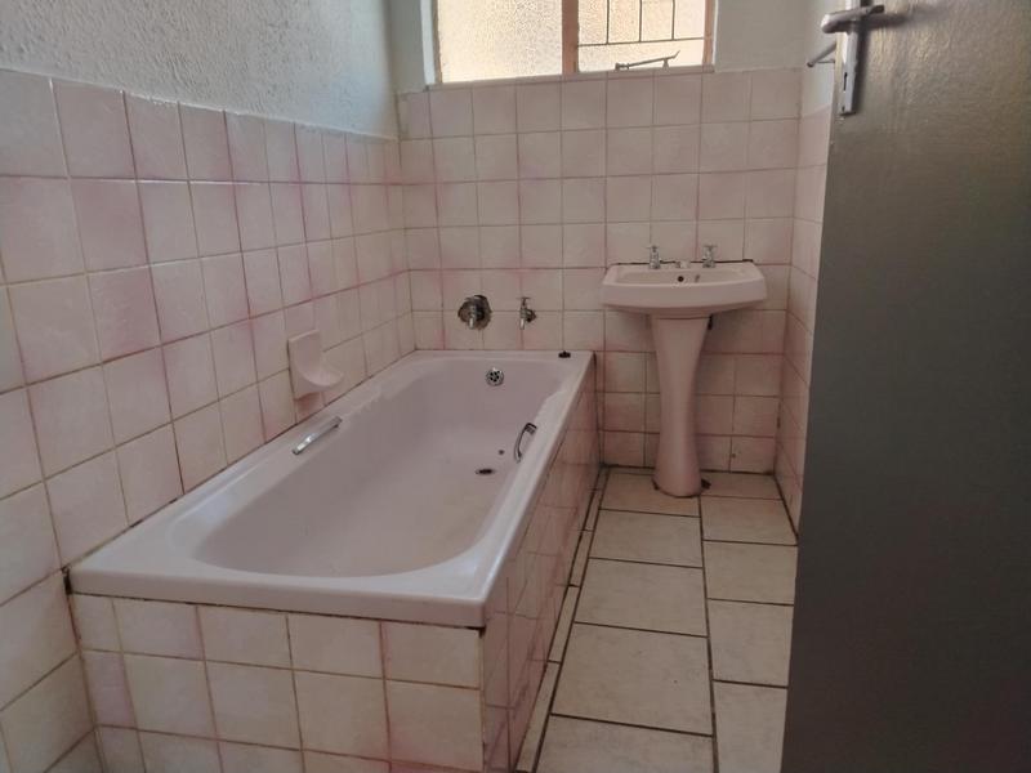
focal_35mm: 24
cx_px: 516
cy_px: 386
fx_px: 715
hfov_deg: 71.6
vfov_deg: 56.8
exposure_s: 1/50
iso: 241
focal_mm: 5.25
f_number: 1.75
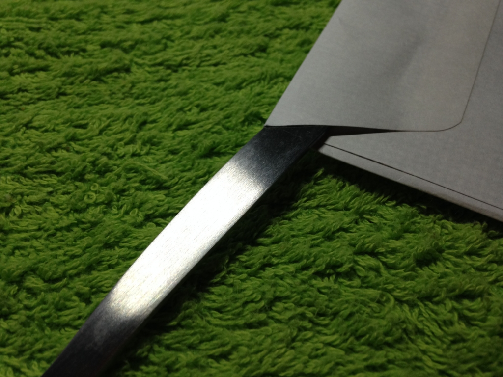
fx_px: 480
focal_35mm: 33
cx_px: 252
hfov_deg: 55.4
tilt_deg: -55.8
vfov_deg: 42.9
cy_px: 188
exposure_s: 1/20
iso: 100
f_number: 2.4
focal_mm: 4.12
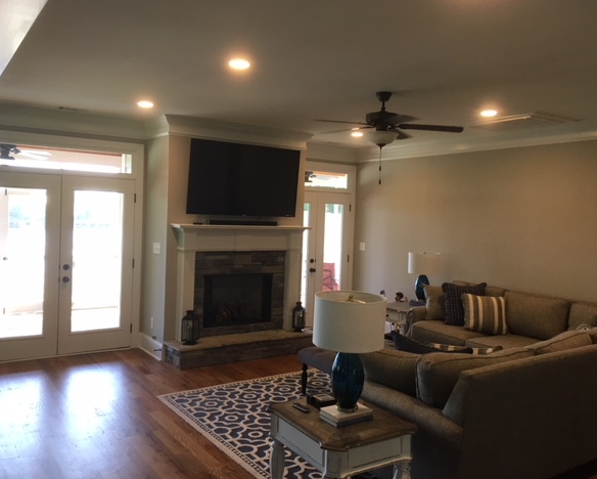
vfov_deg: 47.2
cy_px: 234
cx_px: 305
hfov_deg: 57.1
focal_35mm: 31
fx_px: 548
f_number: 2.2
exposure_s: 1/30
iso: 40
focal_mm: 4.15
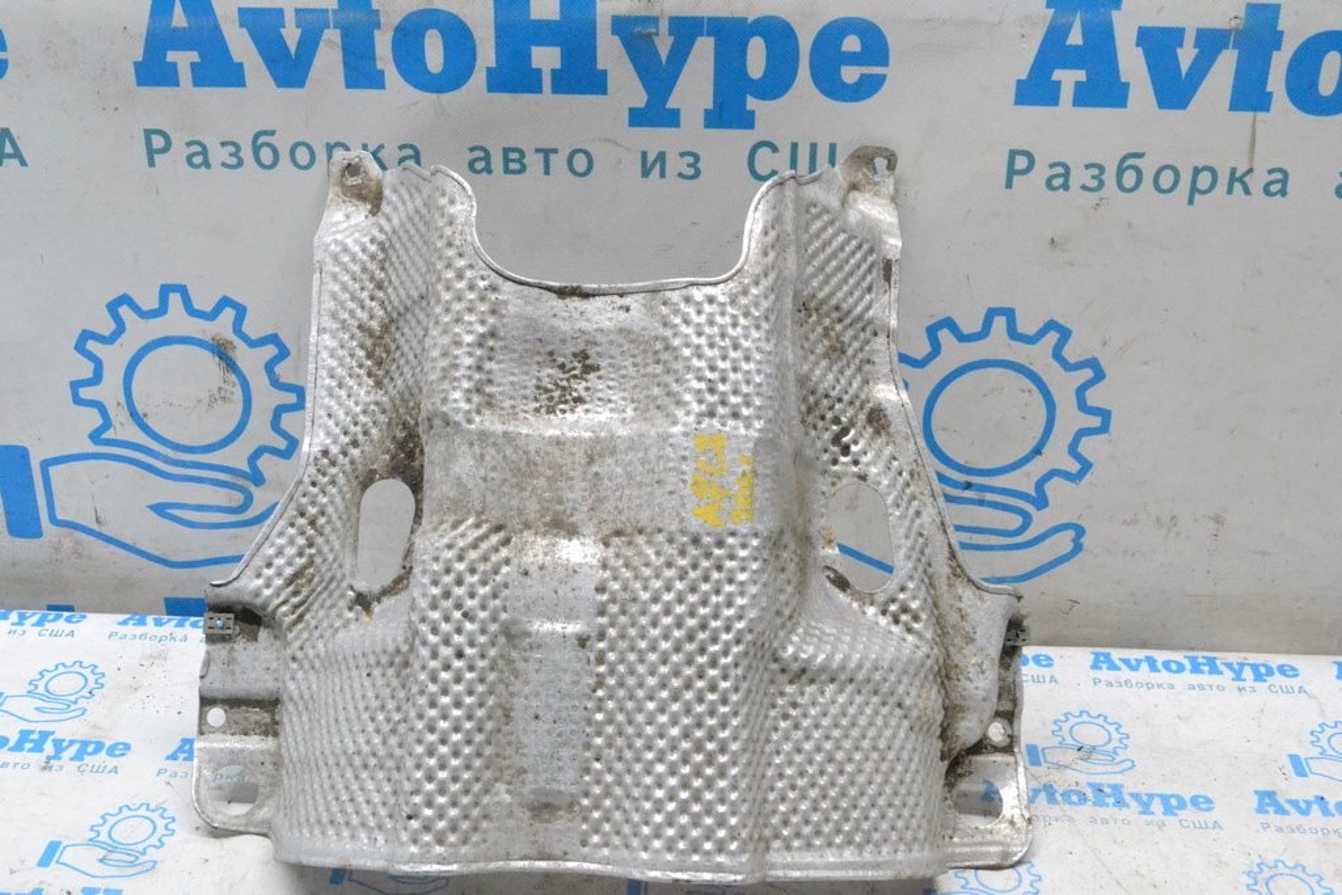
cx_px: 671
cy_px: 448
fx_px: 1678
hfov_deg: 43.6
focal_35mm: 45
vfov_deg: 29.9
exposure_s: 1/160
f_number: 10
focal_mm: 30
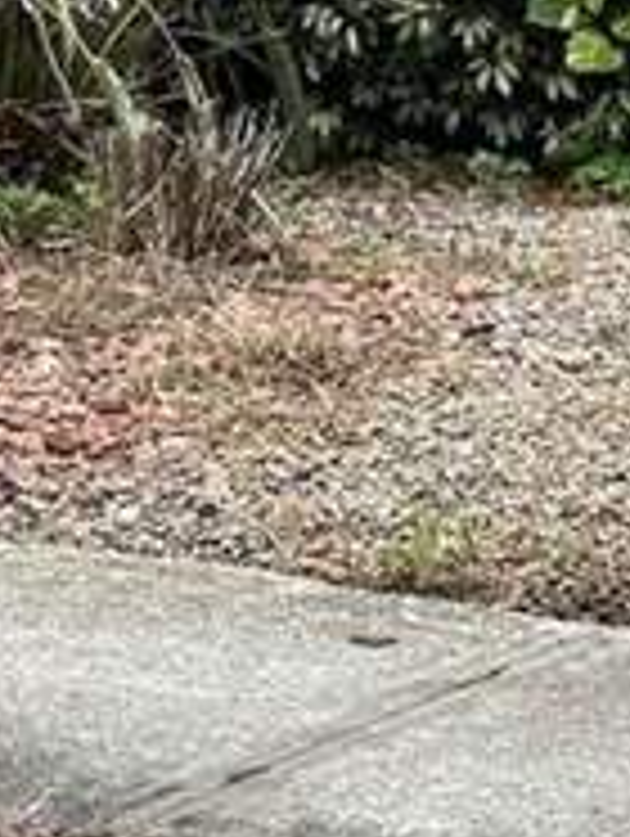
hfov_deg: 9.5
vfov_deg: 13.1
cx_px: 1170
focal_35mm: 149
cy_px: 734
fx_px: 3607
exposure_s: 1/1698
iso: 50
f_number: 1.5
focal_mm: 5.7
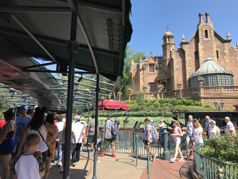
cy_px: 90
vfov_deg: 49.7
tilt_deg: +9.1
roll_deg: +0.1
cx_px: 119
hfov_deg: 63.4
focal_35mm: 28
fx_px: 193
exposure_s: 1/1041
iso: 20
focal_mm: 3.99
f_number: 1.8
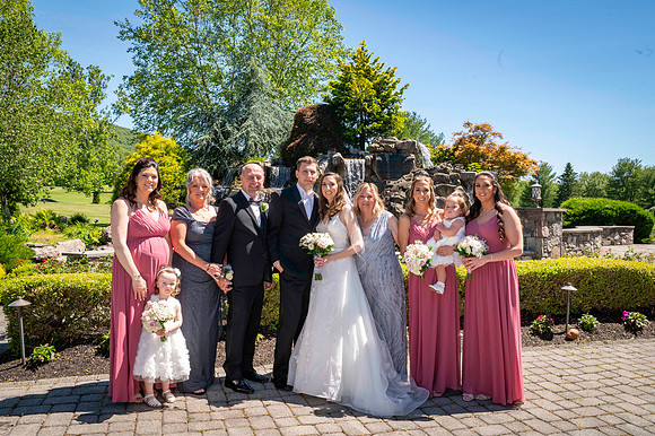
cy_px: 218
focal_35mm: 31
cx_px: 328
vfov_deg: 42.3
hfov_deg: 60.3
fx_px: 564
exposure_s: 1/160
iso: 500
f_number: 16
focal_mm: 31
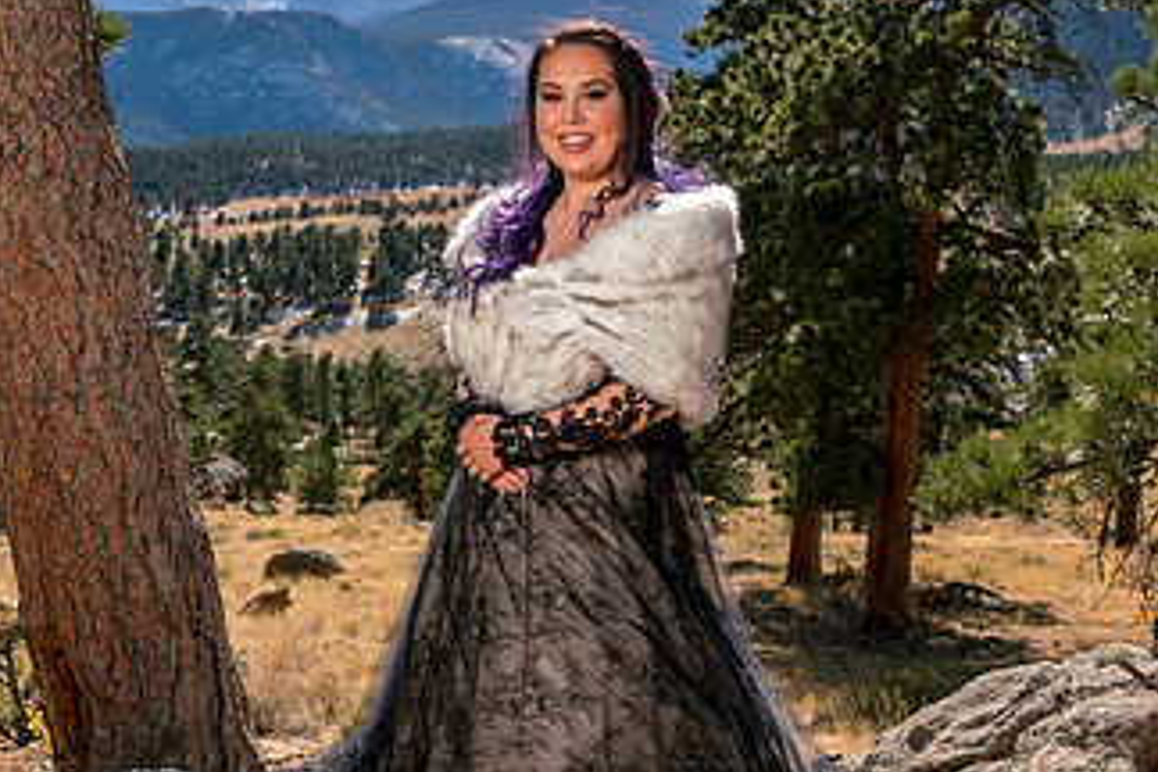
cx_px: 425
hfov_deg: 45.0
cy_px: 474
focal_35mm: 43
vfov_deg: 31.1
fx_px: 1383
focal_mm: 24
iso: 200
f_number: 4
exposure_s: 1/1600
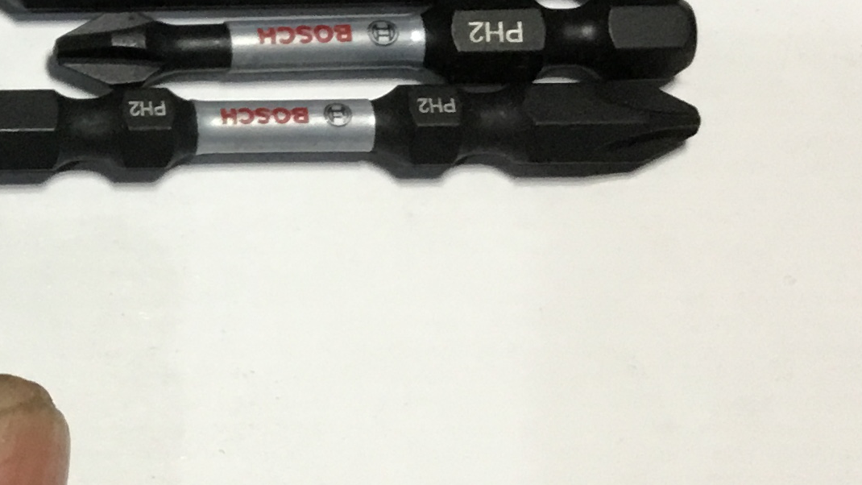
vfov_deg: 11.7
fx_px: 2354
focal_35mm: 103
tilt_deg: -72.6
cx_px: -212
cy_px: 147
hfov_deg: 19.4
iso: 64
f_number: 2.4
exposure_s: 1/33
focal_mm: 3.3
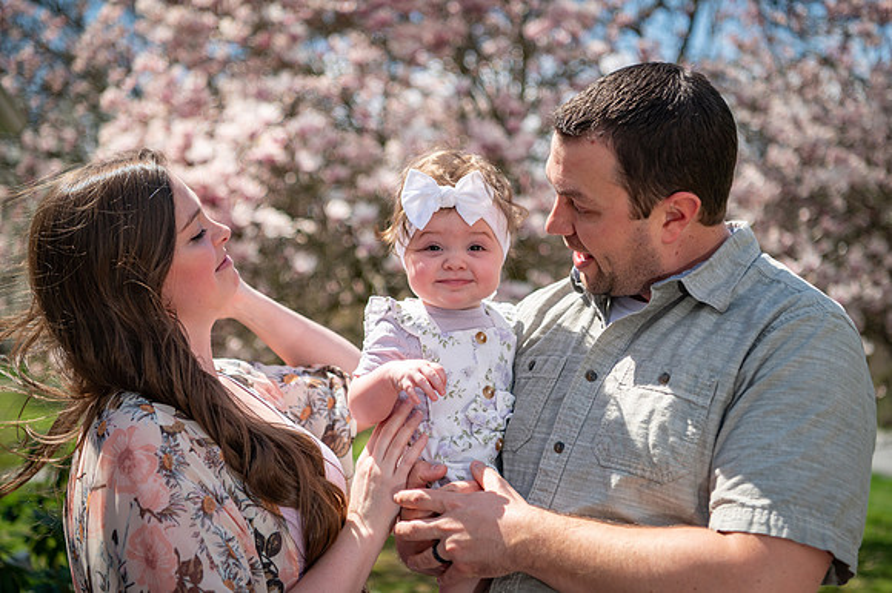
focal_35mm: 53
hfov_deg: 37.6
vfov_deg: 25.6
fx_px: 1308
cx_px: 458
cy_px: 267
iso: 400
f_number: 2.8
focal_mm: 48
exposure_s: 1/8000
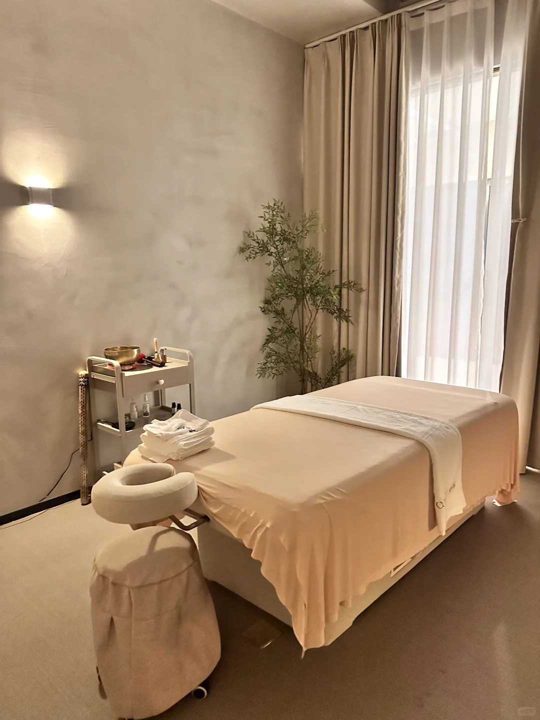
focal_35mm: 24
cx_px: 270
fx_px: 499
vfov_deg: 71.6
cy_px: 360
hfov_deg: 56.8
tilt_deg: -9.8
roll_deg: -0.4
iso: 800
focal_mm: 6.86
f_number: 1.78
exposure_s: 1/25
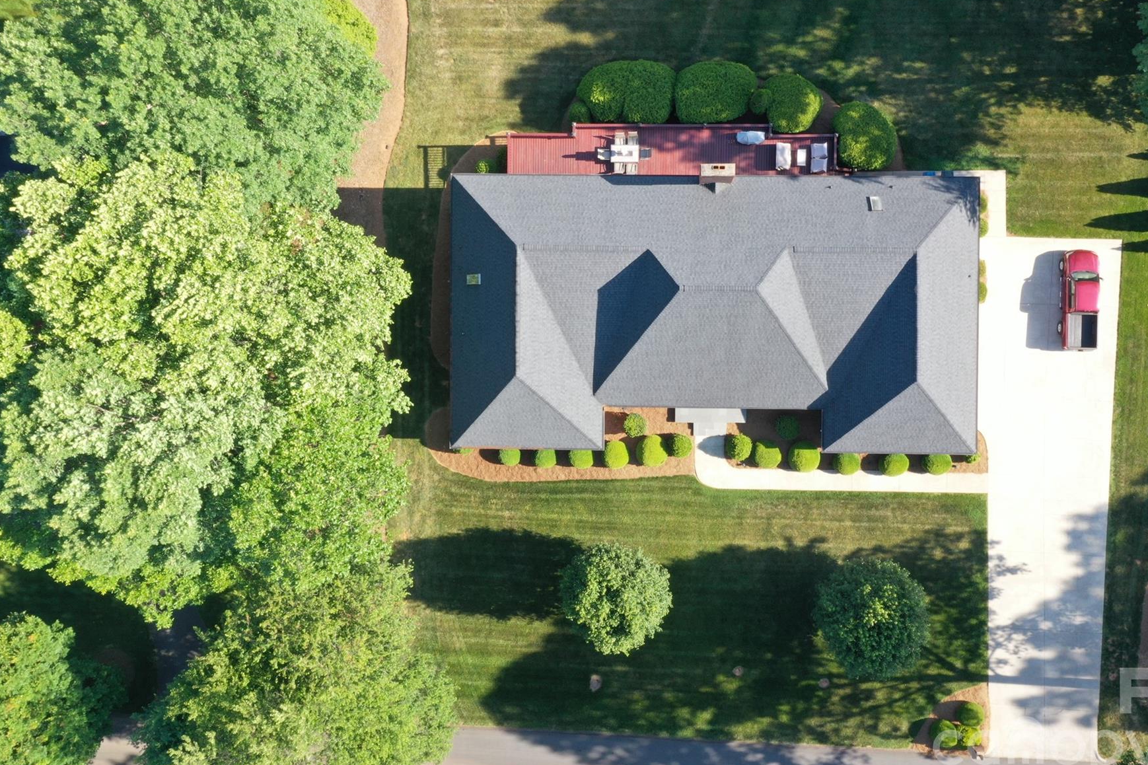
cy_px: 346
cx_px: 654
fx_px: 1052
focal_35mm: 33
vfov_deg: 39.9
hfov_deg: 57.0
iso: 100
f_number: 11
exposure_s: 1/25
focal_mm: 10.26
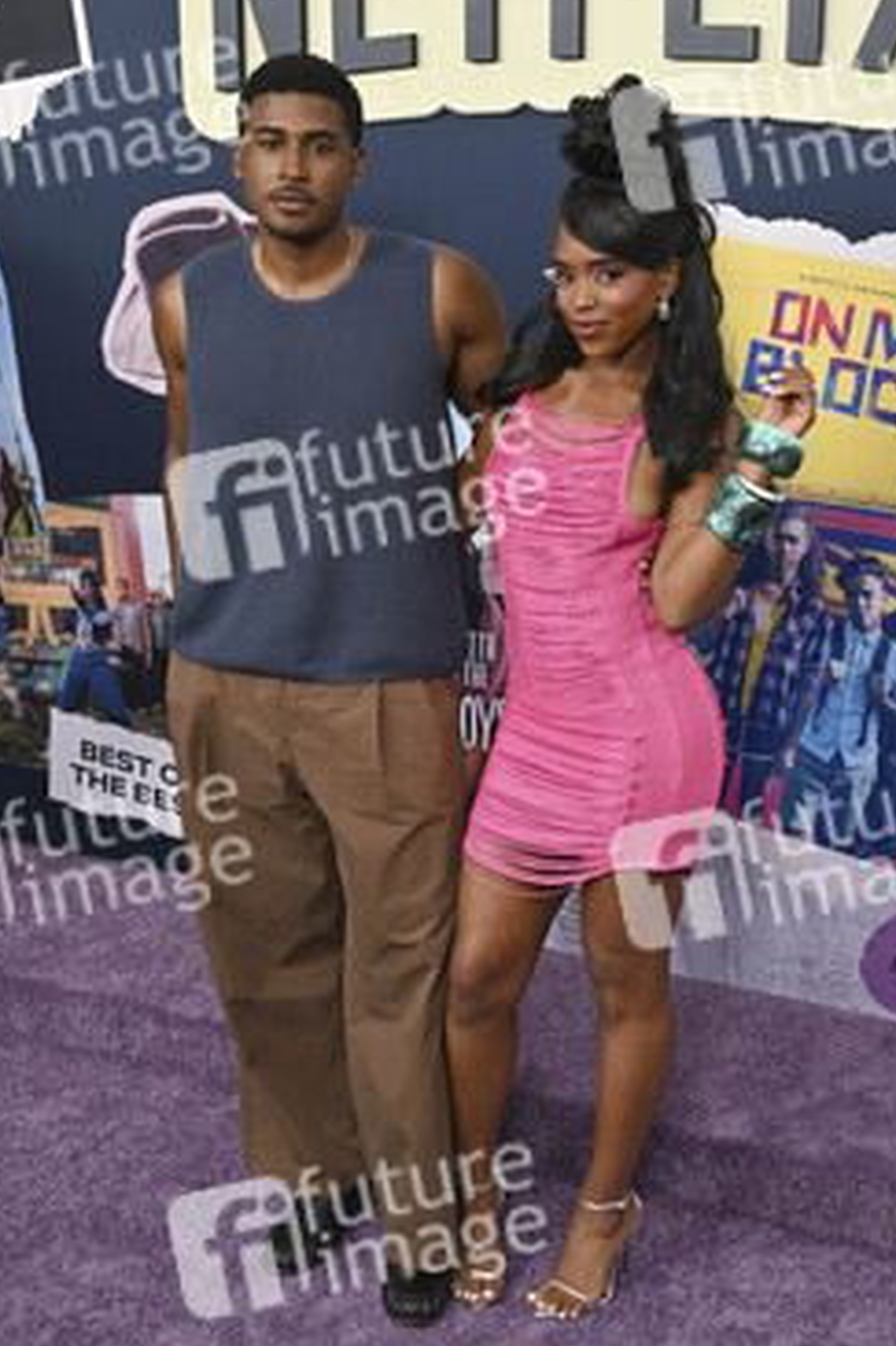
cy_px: 679
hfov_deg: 29.2
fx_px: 1719
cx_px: 465
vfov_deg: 42.8
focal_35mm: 46
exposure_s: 1/250
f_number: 5.6
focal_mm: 42
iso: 1000
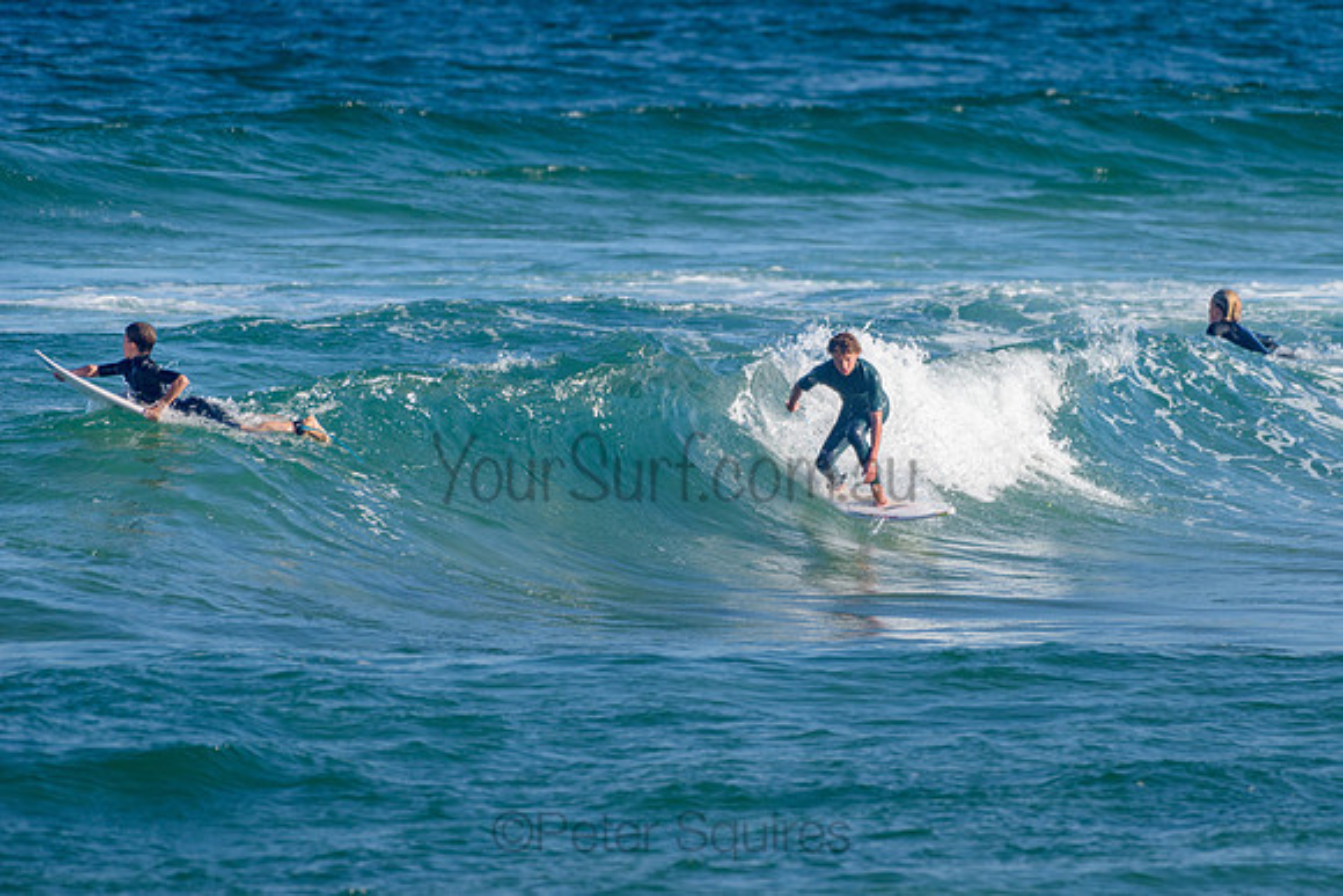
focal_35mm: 573
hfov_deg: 3.6
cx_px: 770
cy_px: 443
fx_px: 21396
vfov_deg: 2.4
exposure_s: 1/2000
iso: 320
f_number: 5.6
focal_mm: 500
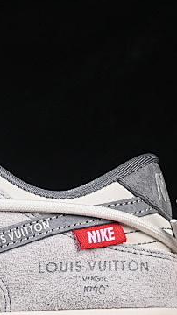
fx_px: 1973
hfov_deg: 5.1
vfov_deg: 9.1
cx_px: -132
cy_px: 184
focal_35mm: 236
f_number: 8
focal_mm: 50
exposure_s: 1/80
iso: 160
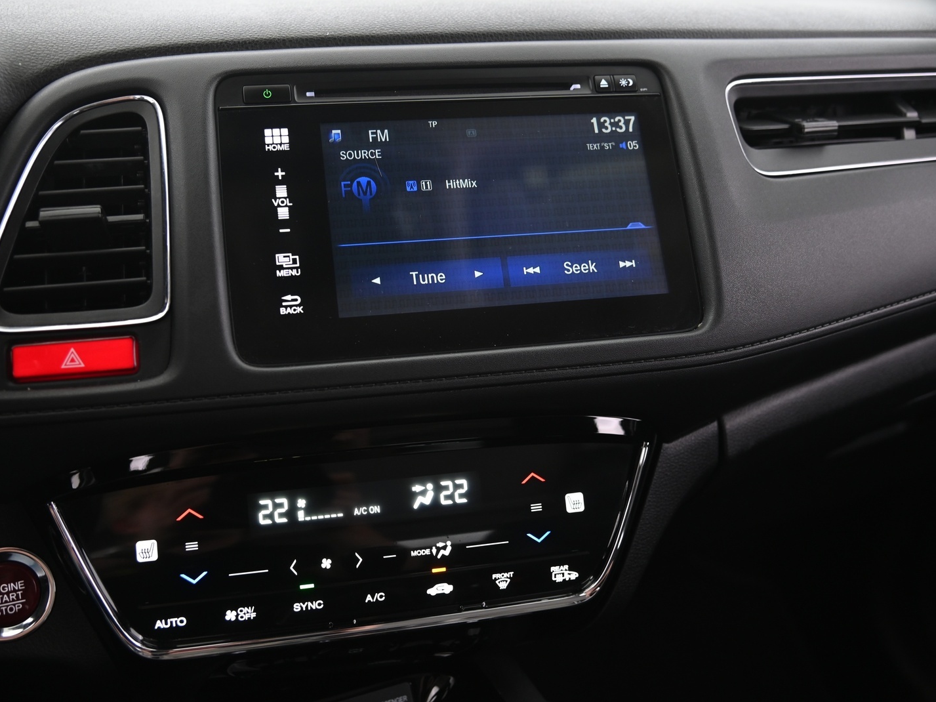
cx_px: 409
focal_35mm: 35
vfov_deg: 40.7
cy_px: 348
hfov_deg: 52.5
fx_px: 946
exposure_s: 1/10
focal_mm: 32
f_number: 4
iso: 1250
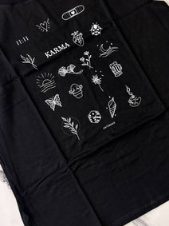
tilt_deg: -87.6
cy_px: 93
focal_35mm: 49
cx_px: 96
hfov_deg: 29.6
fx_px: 319
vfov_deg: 38.8
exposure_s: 1/100
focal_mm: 5.96
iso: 100
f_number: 1.6
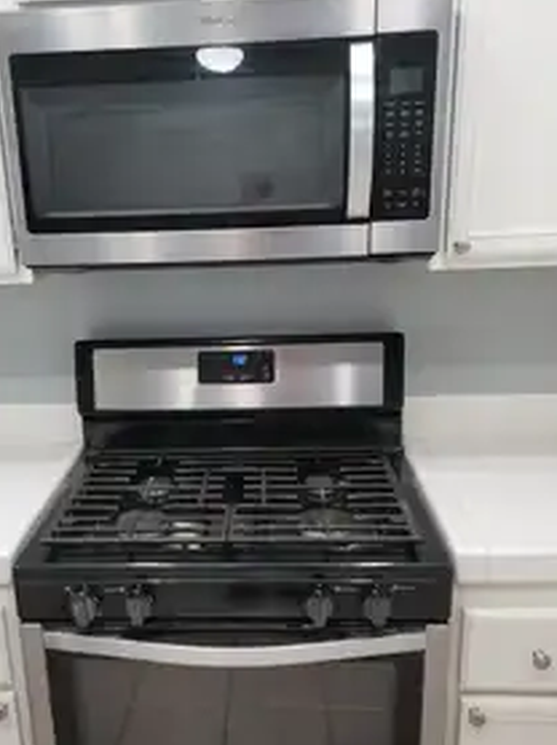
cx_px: 217
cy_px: 445
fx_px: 774
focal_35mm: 36
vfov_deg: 51.1
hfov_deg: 39.4
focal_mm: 7
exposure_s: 1/60
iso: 200
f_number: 1.8
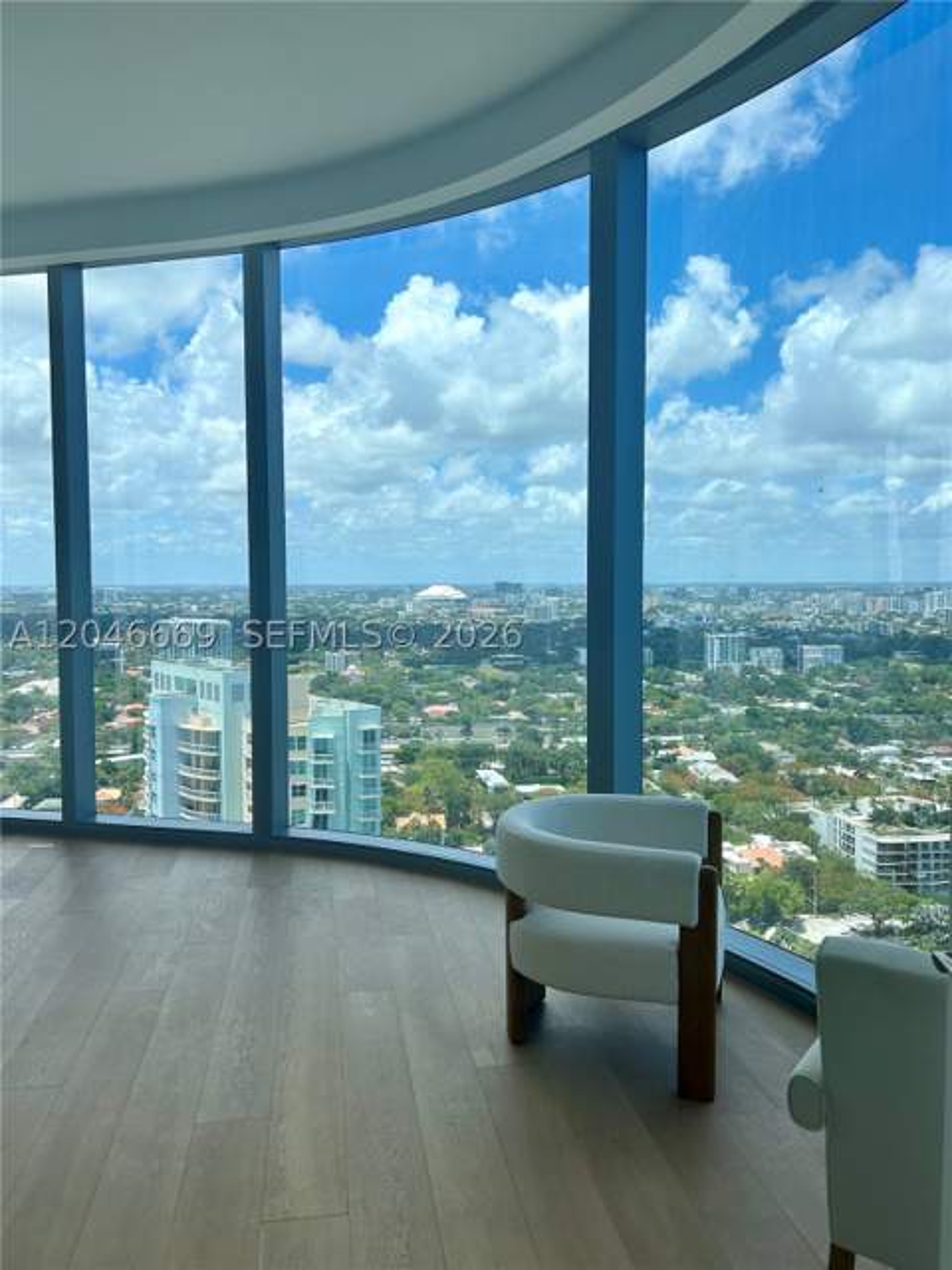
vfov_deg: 67.3
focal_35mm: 26
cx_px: 476
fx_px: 953
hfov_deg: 53.1
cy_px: 635
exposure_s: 1/2299
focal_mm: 5.7
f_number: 1.5
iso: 50
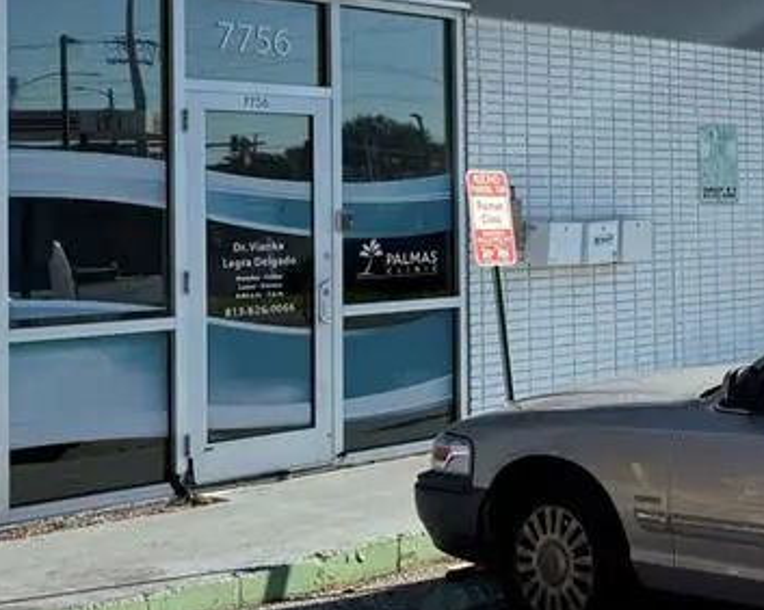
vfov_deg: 22.3
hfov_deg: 26.0
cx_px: 825
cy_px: 169
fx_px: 1537
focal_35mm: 68
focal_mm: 6.76
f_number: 1.78
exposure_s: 1/5714
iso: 80
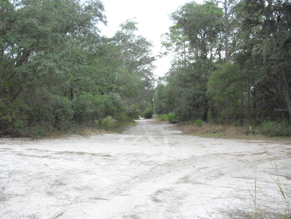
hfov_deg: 49.0
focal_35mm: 38
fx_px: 319
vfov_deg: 37.7
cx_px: 146
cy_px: 110
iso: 100
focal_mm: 6.2
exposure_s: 1/80
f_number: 2.8
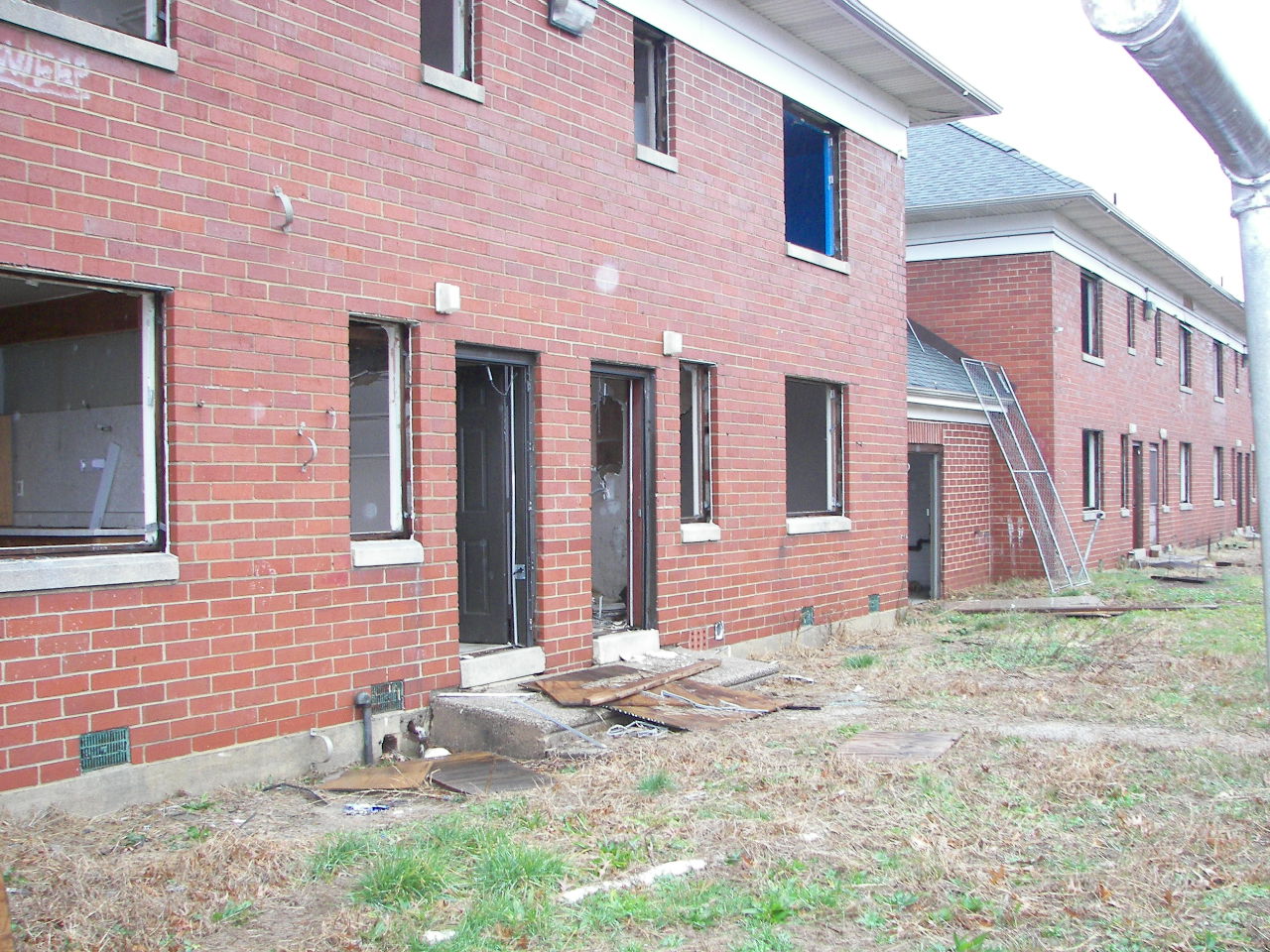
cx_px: 635
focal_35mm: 36
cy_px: 476
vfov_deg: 39.7
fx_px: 1321
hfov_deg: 51.4
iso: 160
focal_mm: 6
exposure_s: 1/30
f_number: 2.8
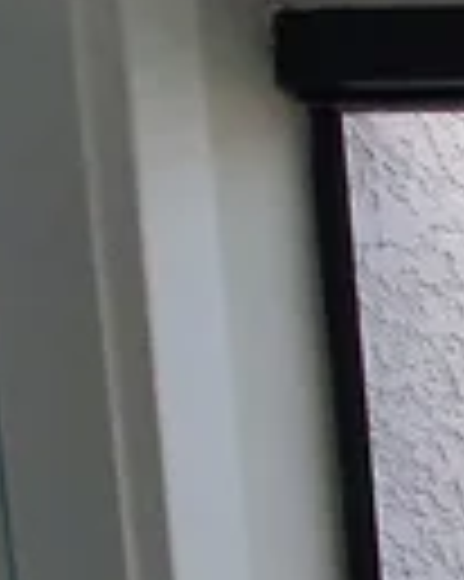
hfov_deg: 10.8
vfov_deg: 17.3
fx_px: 1392
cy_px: 1149
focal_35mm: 81
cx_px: 1460
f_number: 2.2
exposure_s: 1/173
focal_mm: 1.74
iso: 50
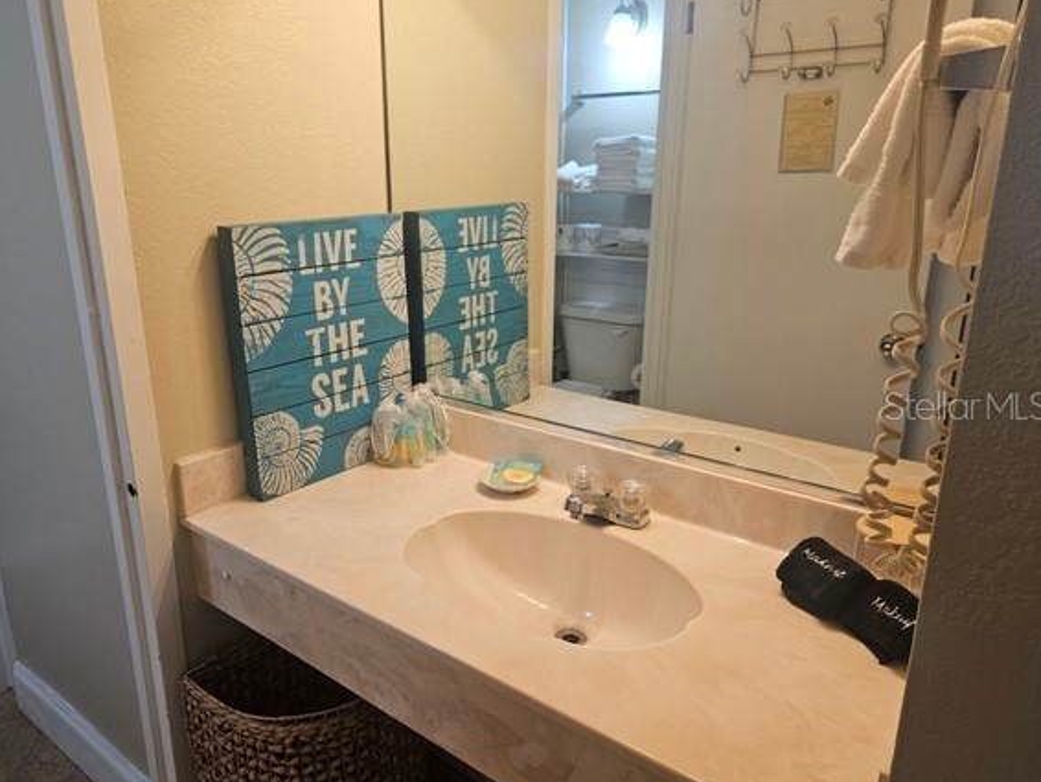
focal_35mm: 26
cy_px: 405
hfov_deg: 67.1
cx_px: 469
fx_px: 782
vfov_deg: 53.1
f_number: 1.8
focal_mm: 5.4
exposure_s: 1/120
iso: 160
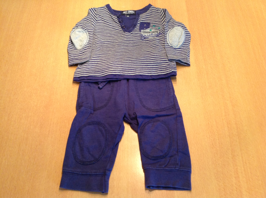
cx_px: 133
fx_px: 269
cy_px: 99
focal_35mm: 35
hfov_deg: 52.7
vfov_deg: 40.6
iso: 160
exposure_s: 1/15
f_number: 2.4
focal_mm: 4.28
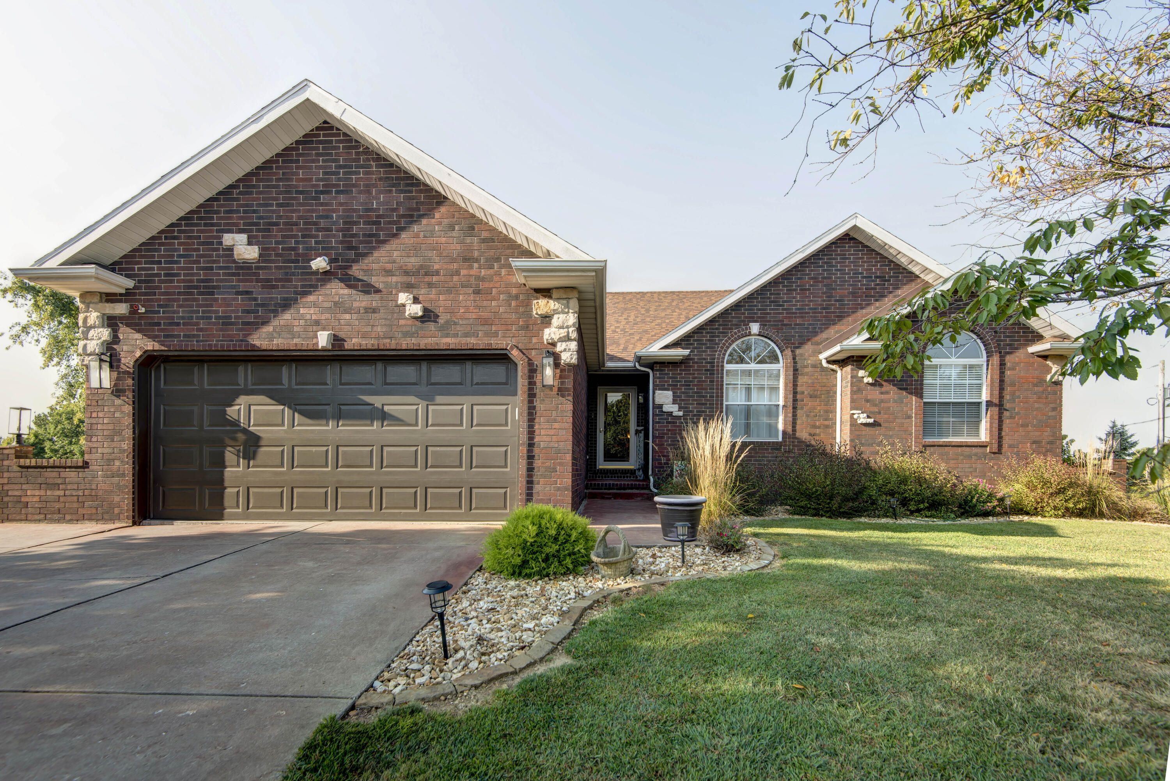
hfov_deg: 96.7
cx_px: 585
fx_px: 520
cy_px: 390
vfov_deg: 73.8
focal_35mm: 16
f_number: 6.7
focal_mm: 16
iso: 100
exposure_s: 1/45
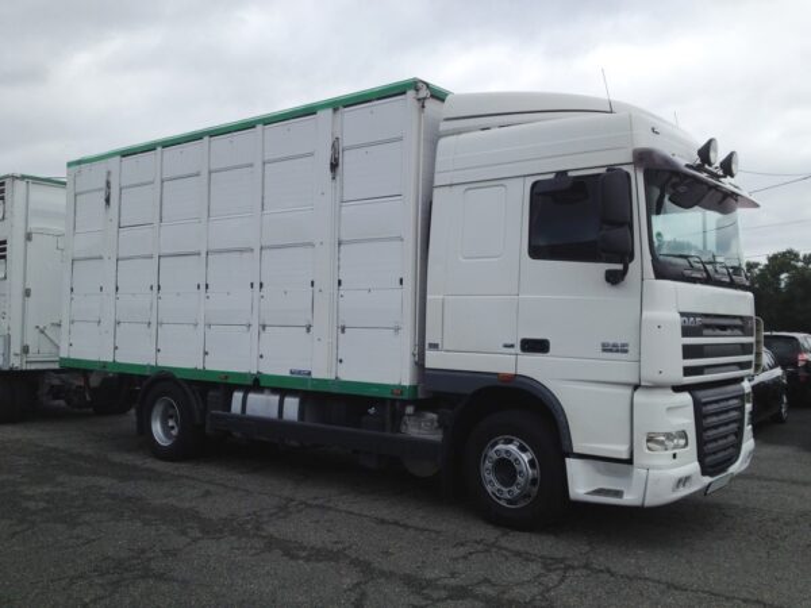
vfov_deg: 40.7
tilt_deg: -0.6
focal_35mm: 35
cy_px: 304
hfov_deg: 52.6
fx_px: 820
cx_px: 406
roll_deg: -1.6
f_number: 2.4
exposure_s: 1/1783
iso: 50
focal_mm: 4.28
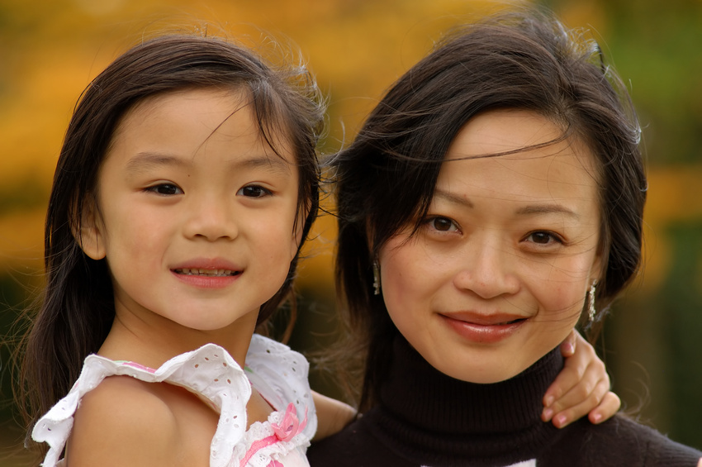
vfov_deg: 5.1
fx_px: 5260
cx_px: 351
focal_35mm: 270
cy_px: 234
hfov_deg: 7.6
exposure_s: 1/160
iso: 200
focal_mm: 180
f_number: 4
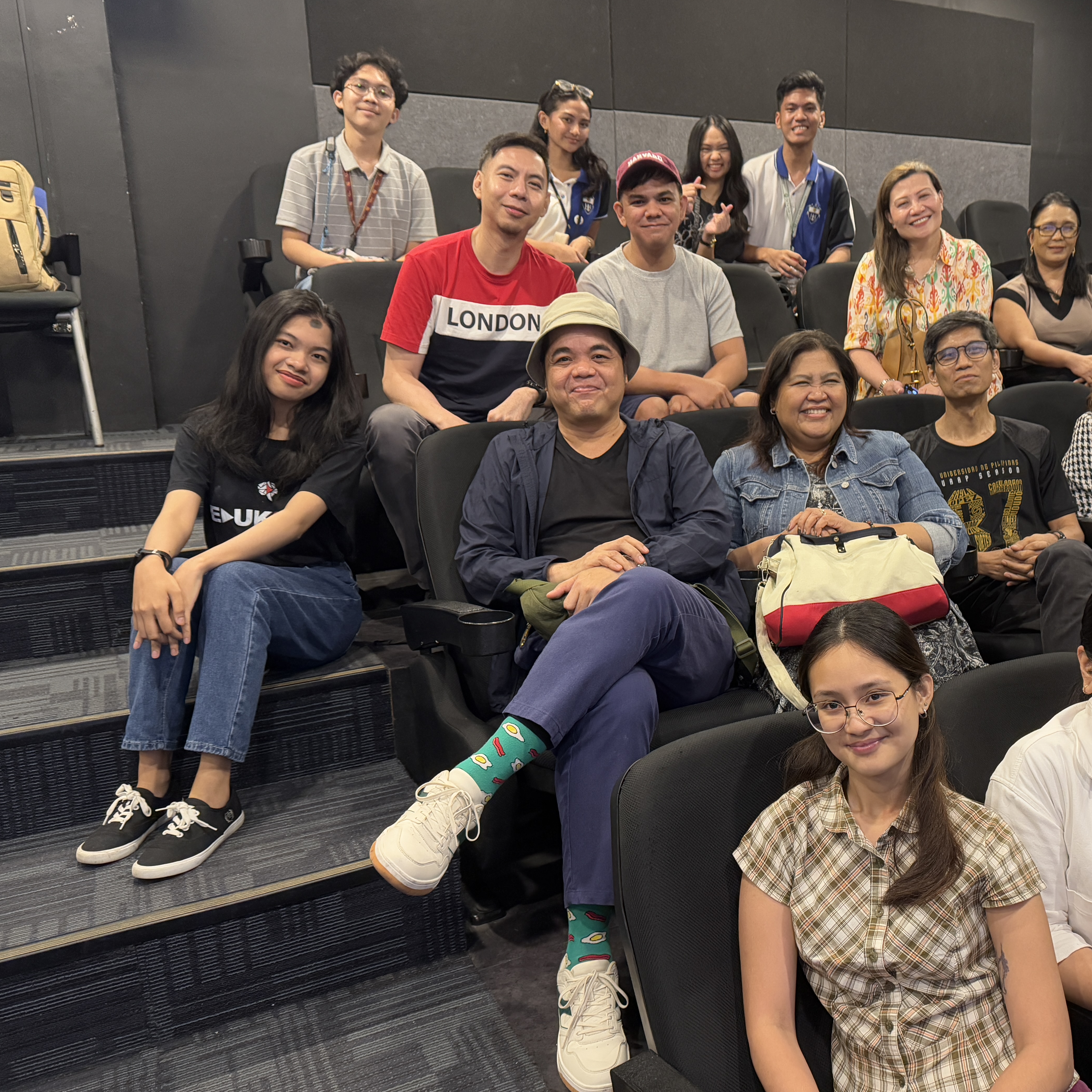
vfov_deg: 55.6
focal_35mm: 29
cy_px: 536
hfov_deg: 54.6
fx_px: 1035
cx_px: 715
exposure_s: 1/40
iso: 800
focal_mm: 6.76
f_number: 1.78
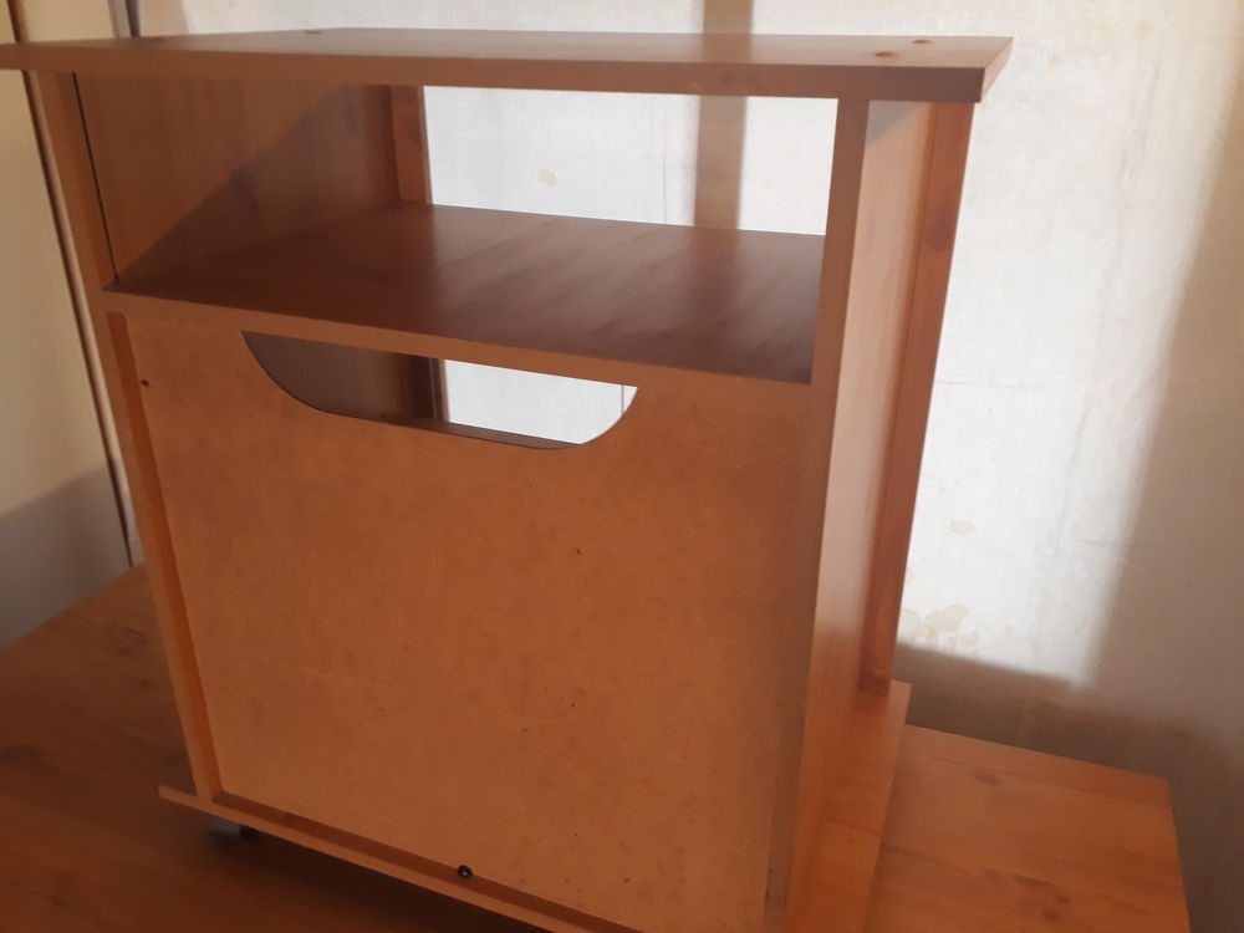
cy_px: 466
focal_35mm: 27
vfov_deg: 51.4
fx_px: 970
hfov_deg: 65.3
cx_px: 622
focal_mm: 3.6
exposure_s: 1/17
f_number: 1.9
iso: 200
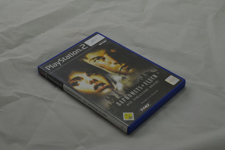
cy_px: 75
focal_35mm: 61
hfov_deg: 32.9
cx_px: 114
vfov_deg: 22.3
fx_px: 381
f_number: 20
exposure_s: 1/3
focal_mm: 40
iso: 100
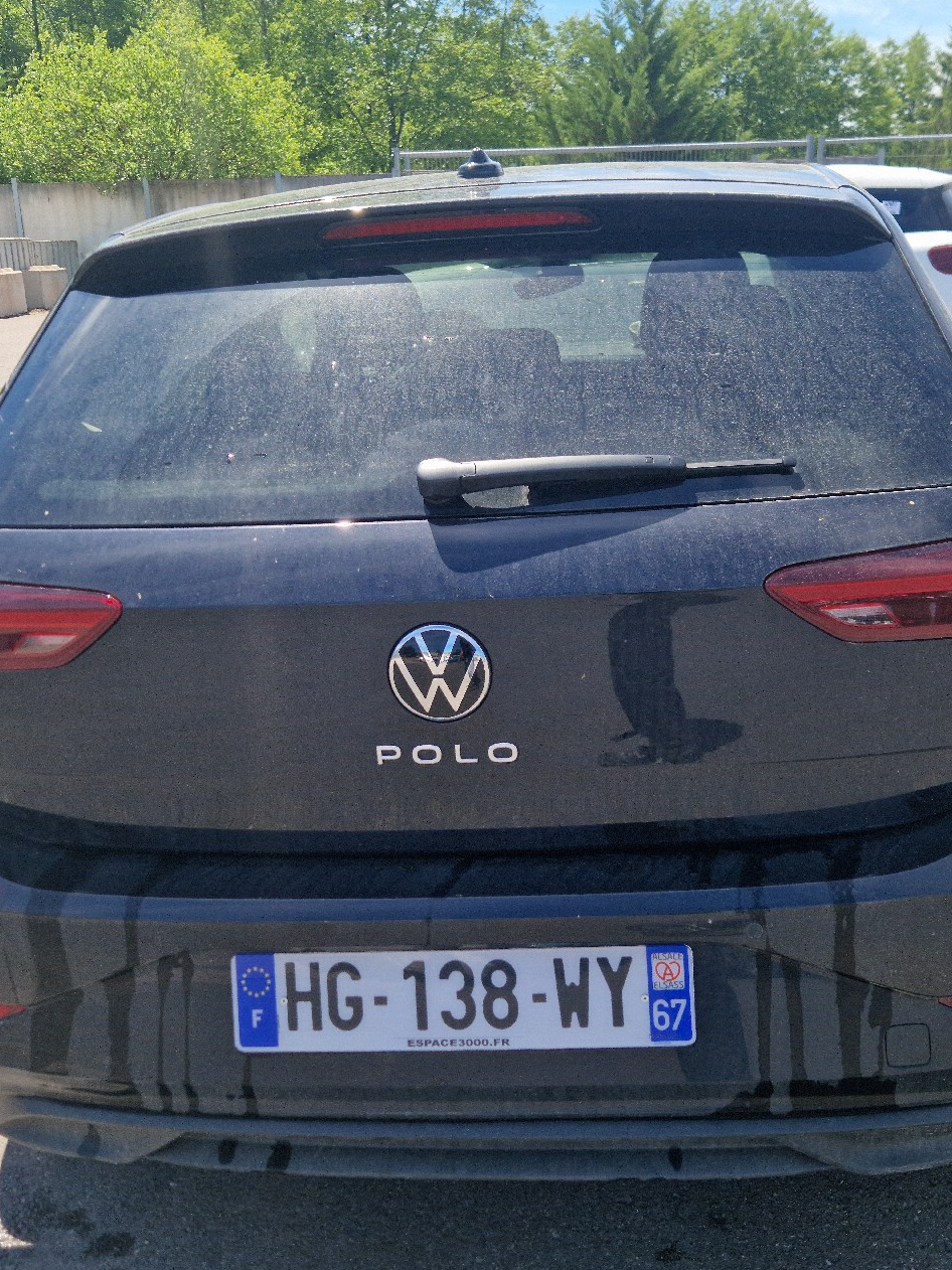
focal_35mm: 35
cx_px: 512
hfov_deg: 40.7
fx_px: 1284
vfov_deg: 52.6
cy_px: 617
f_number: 1.8
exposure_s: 1/769
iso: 50
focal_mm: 5.4
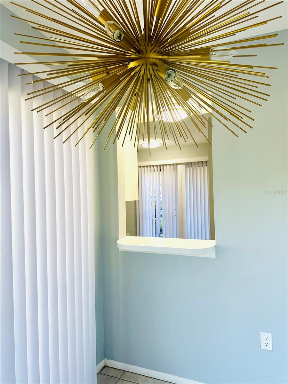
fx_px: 266
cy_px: 192
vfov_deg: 71.6
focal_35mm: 24
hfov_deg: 56.8
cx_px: 144
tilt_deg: +0.9
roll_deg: +0.5
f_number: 1.78
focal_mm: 6.86
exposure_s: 1/120
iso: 100
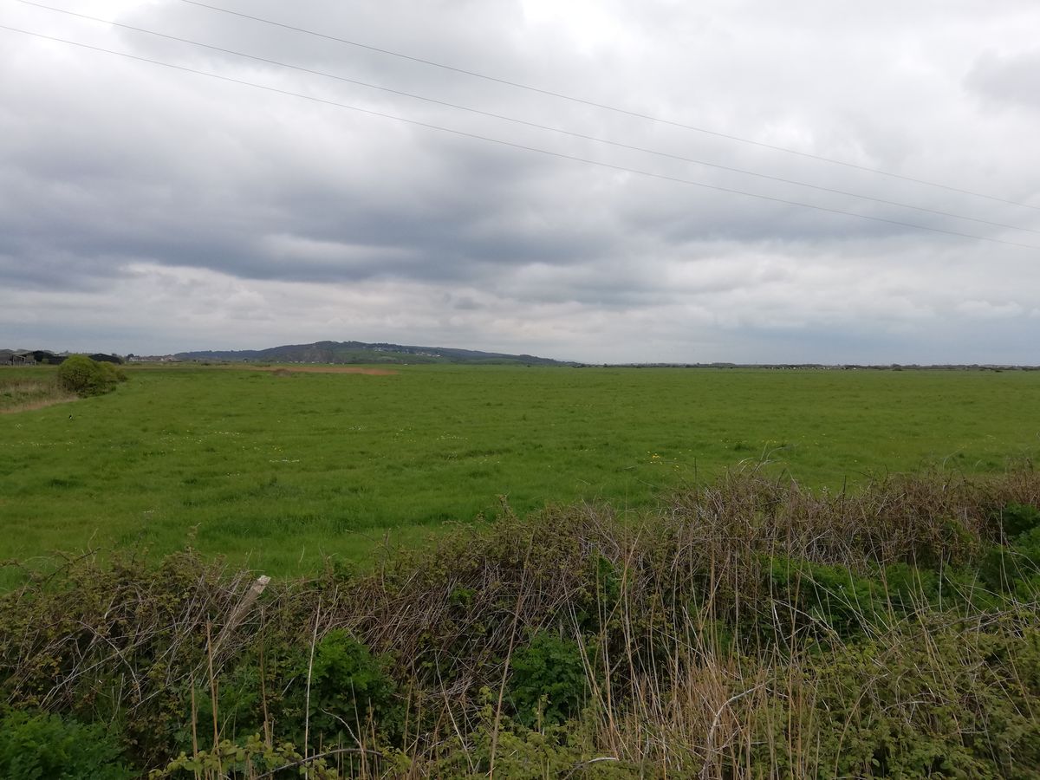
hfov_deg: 67.3
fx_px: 781
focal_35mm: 26
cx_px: 520
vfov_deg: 53.1
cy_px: 390
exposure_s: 1/813
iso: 50
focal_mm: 3.81
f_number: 2.2
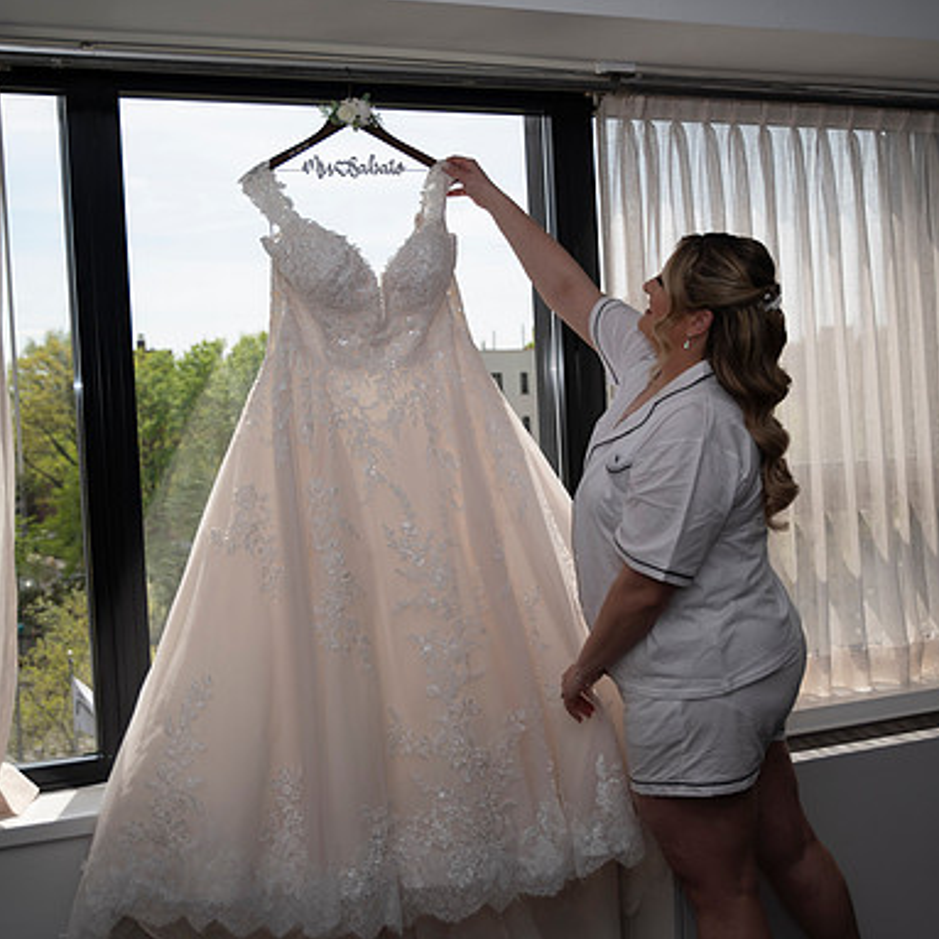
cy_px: 471
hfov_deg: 37.5
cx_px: 490
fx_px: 1381
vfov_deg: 37.6
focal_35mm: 45
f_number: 2.8
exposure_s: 1/3200
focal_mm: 35
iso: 400
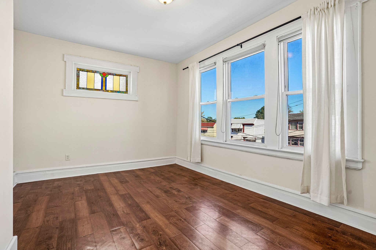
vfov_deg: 73.7
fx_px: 167
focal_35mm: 16
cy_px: 125
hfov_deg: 96.7
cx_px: 188
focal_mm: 16
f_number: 8
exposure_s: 1/60
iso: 200
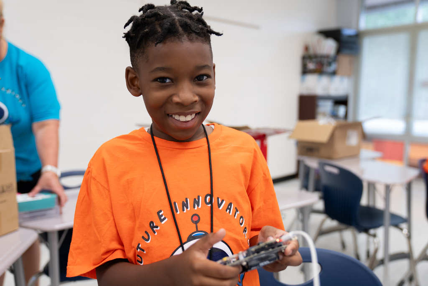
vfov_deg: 41.2
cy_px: 143
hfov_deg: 58.7
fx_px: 381
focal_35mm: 32
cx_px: 214
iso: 640
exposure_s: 1/125
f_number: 2.8
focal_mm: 32
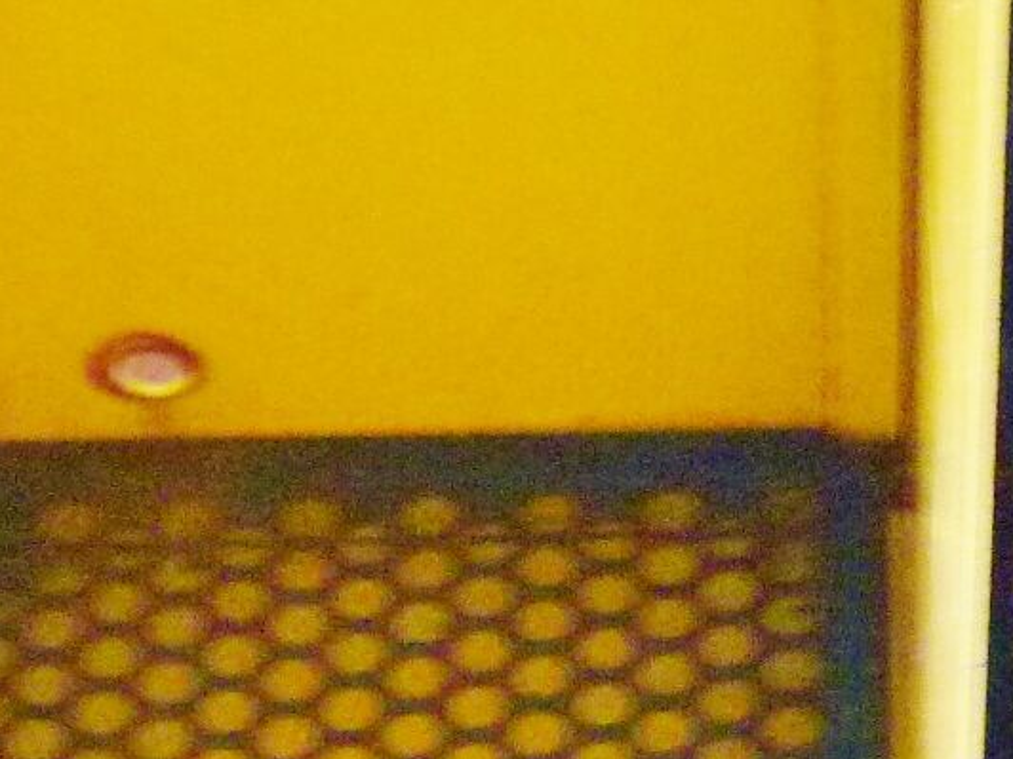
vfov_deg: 11.7
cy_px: 380
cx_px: 899
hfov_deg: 15.4
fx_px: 3717
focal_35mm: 127
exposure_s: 1/8
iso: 400
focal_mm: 5.5
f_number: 2.8
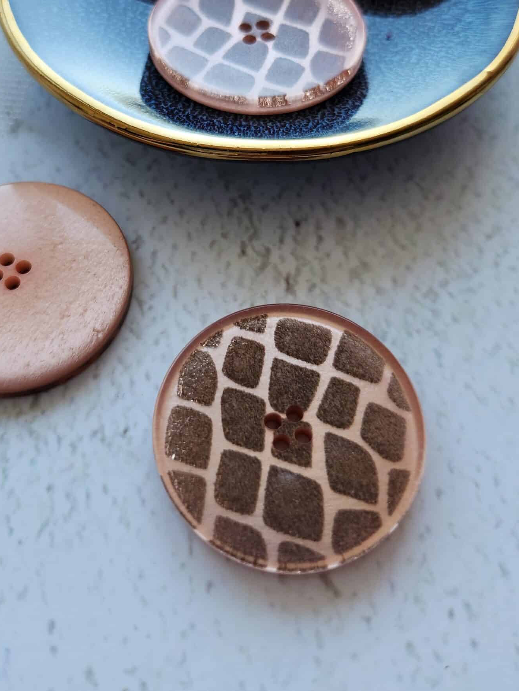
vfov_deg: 51.2
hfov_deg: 40.6
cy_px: 208
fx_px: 699
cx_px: 229
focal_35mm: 35
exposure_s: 1/180
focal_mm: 5
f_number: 1.8
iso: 64
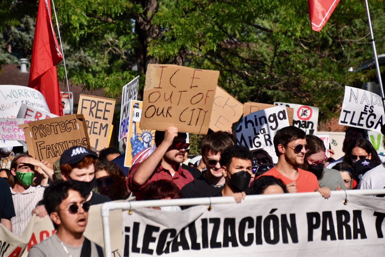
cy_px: 128
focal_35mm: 210
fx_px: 2246
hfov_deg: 9.8
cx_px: 192
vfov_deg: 6.5
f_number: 9
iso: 100
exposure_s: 1/640
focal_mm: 140
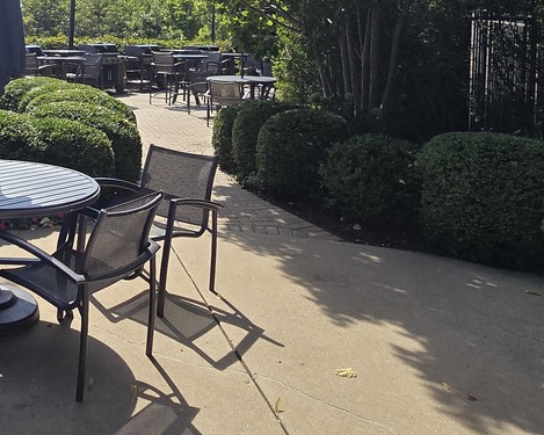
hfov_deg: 42.1
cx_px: 31
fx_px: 628
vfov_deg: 35.7
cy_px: 35
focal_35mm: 39
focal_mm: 2.2
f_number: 2.2
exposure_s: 1/2450
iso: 50
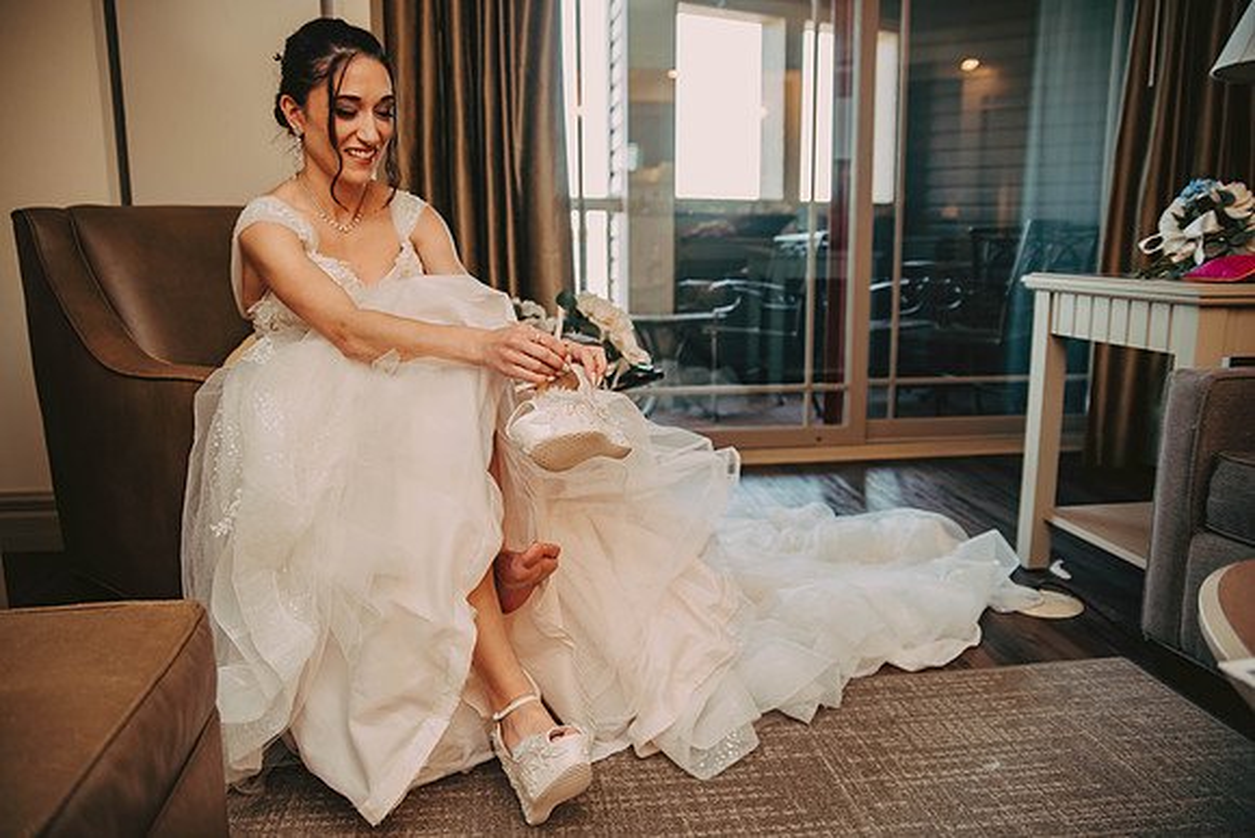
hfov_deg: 65.5
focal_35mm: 28
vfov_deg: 46.4
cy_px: 419
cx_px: 628
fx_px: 976
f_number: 2.8
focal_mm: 28
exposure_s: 1/125
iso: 400
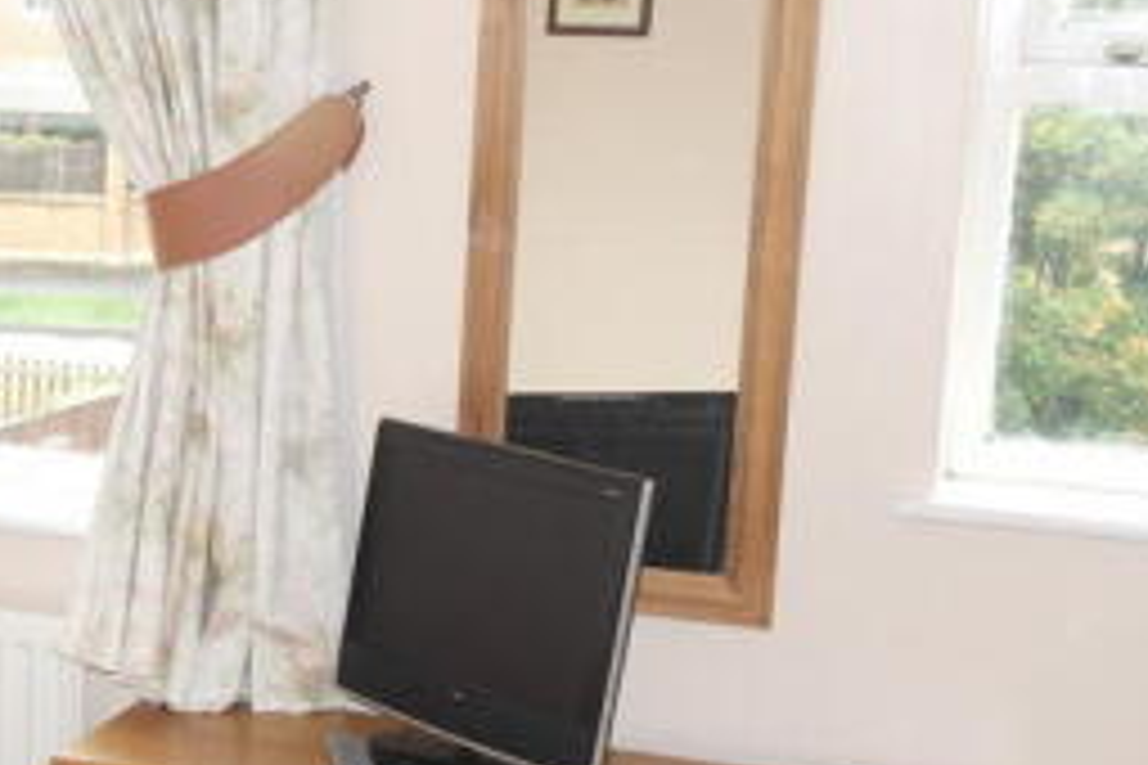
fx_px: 2455
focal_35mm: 77
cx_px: -16
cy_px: 479
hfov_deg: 25.0
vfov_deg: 17.7
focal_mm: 20
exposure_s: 1/40
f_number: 3.5
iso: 200
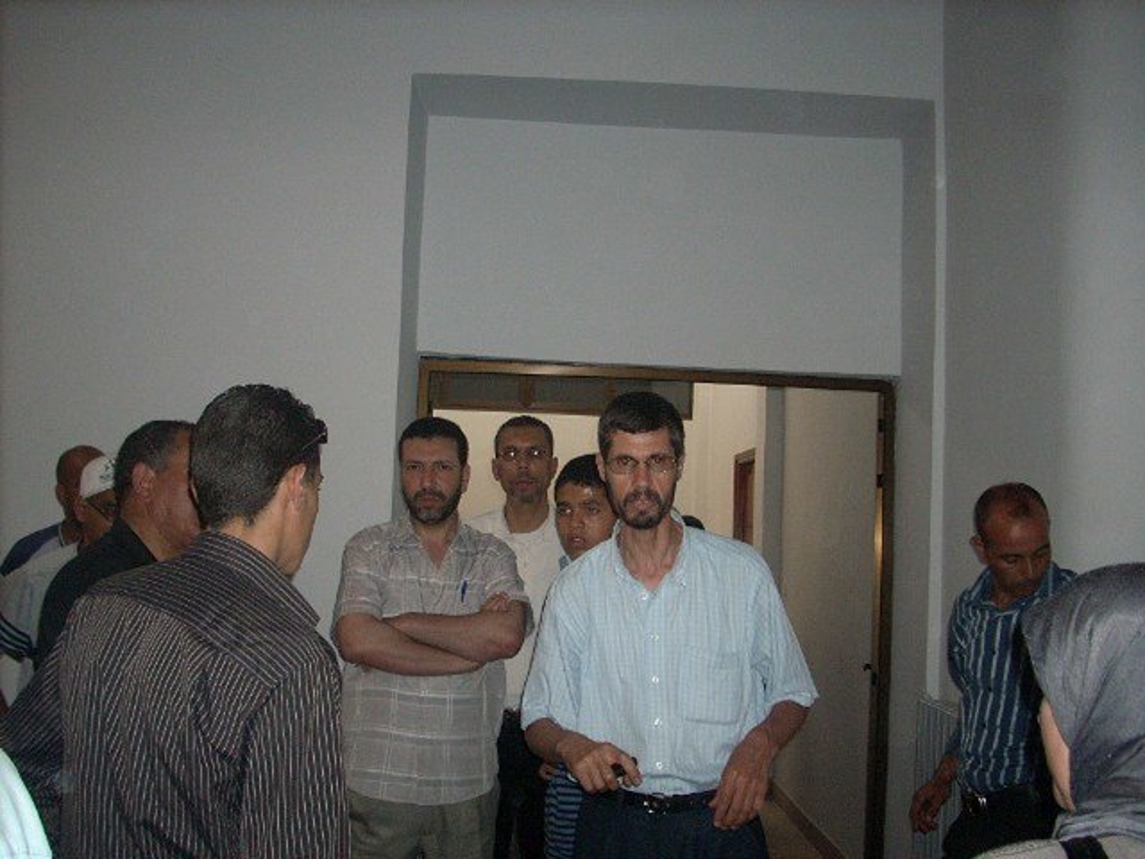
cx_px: 572
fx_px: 1224
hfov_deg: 50.1
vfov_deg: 38.7
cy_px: 430
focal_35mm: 37
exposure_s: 1/60
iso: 200
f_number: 2.8
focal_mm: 6.2
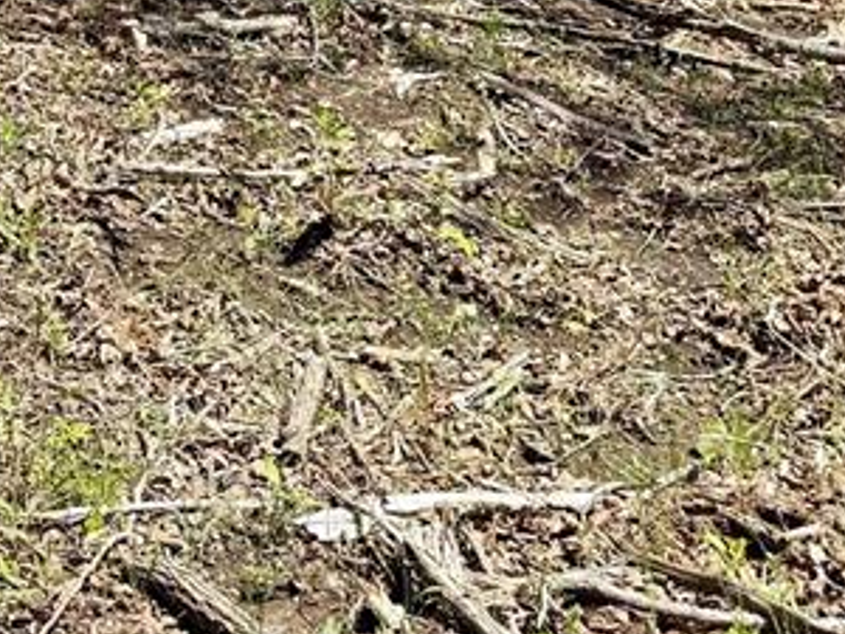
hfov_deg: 22.2
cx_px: -132
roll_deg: +3.1
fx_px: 2002
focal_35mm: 82
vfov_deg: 16.4
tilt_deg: -4.1
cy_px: -313
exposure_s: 1/2110
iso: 80
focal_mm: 6.76
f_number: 1.78
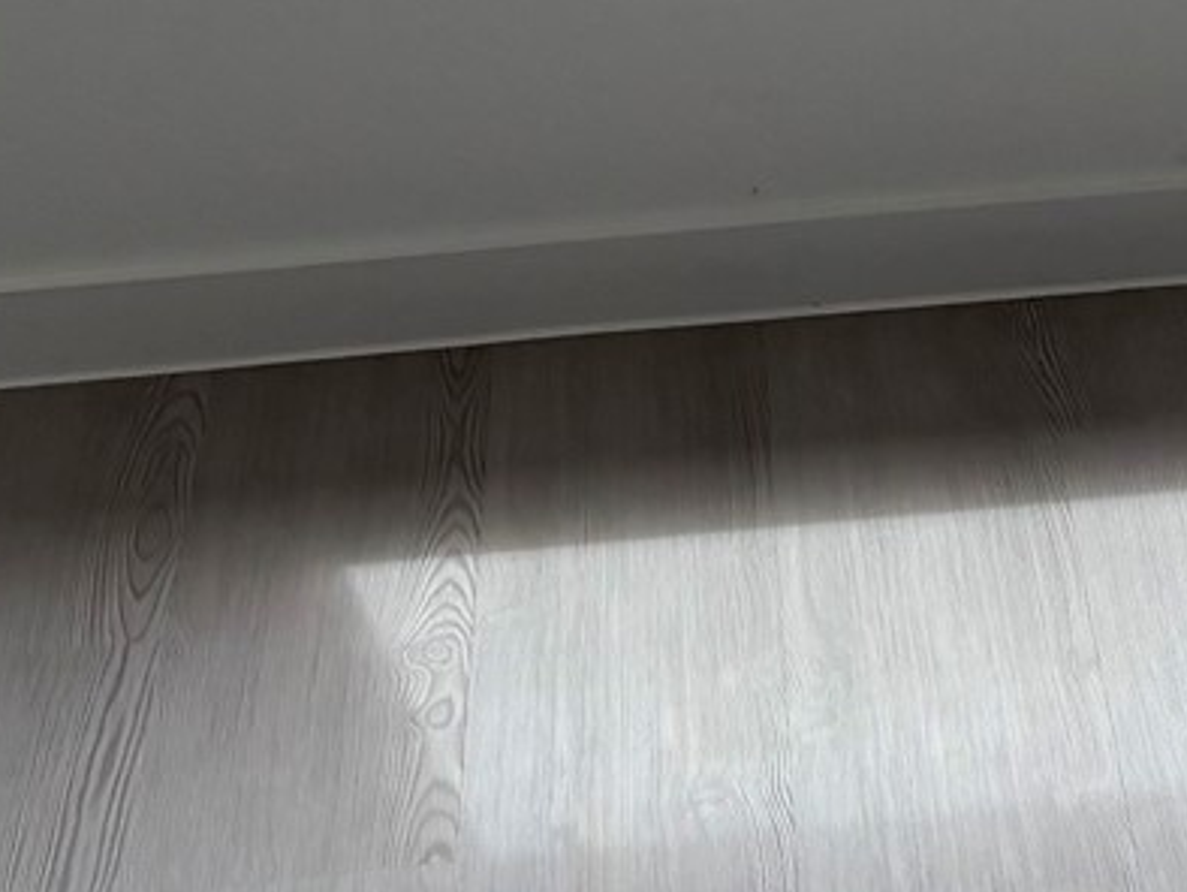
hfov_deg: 14.3
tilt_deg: -5.4
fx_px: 4632
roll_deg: -0.3
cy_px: -1371
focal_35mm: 135
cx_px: 1259
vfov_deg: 9.5
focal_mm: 5.96
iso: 50
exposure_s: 1/872
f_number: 1.6
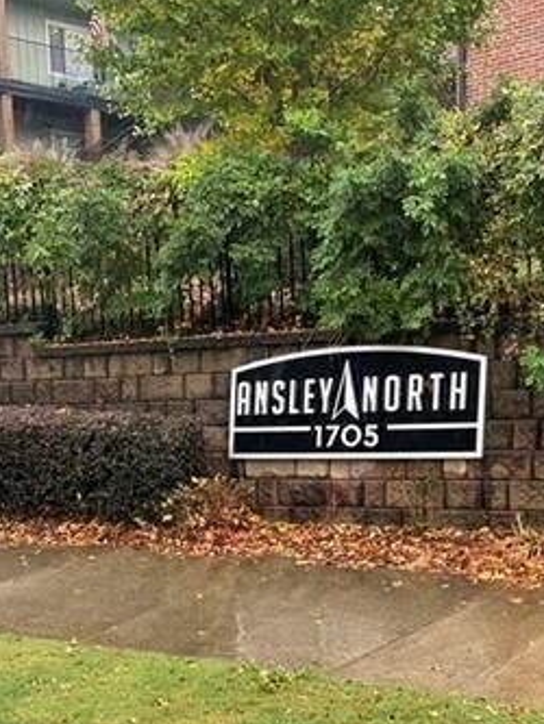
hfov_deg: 24.4
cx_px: 239
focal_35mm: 60
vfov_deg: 31.4
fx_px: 1256
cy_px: 572
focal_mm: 4.25
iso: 50
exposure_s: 1/122
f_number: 1.8
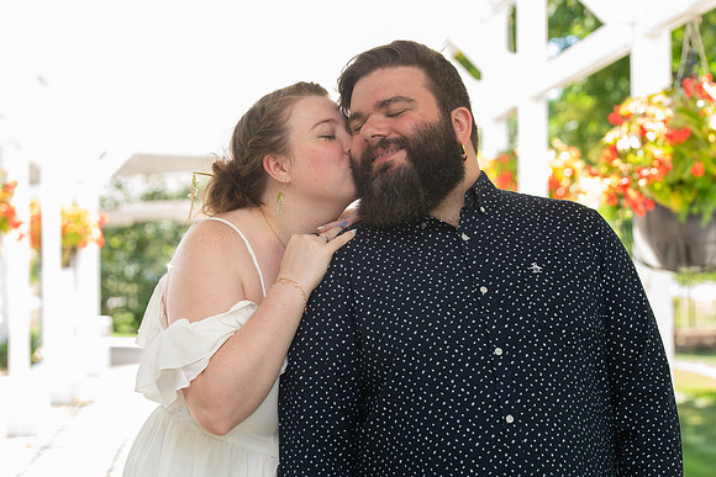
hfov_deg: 19.0
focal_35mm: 108
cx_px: 330
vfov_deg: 12.7
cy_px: 250
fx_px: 2139
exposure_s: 1/200
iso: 640
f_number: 5
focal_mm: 85
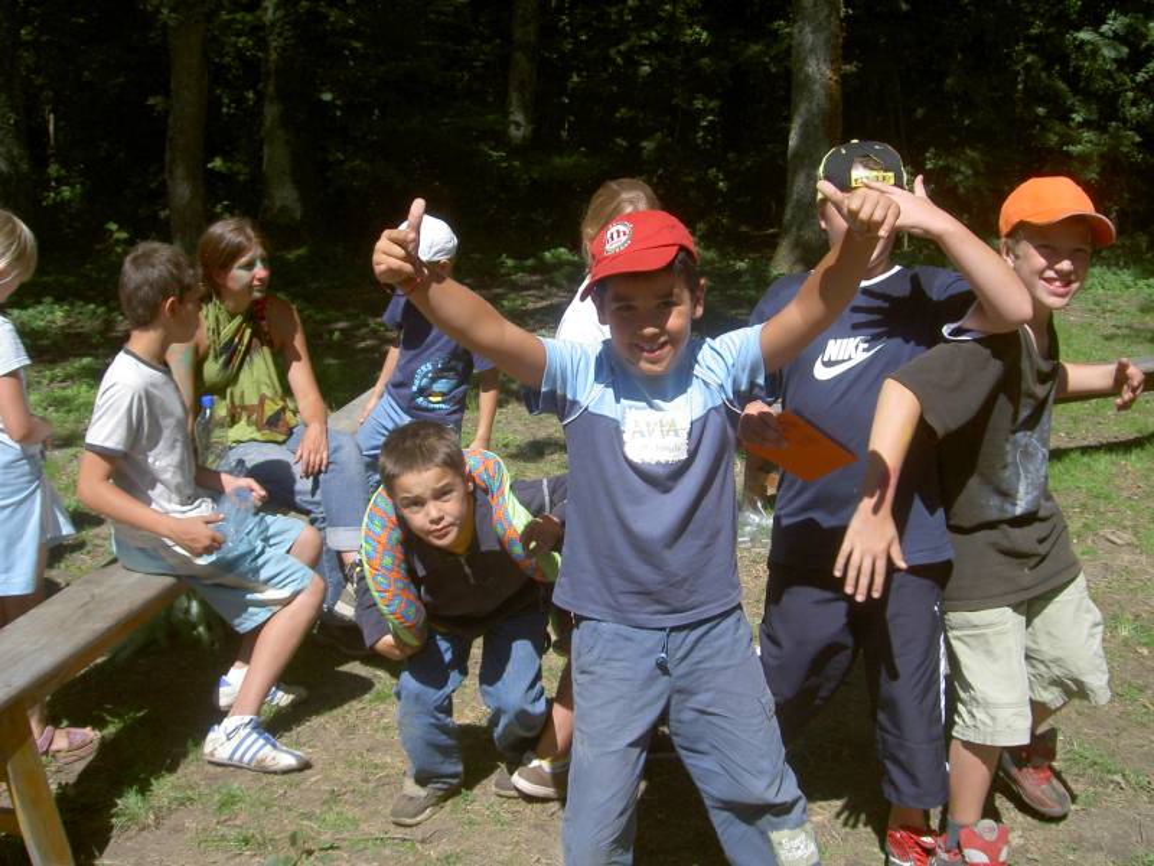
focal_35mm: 39
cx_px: 577
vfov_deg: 36.8
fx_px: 1300
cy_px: 433
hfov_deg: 47.9
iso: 100
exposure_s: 1/500
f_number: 4.7
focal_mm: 8
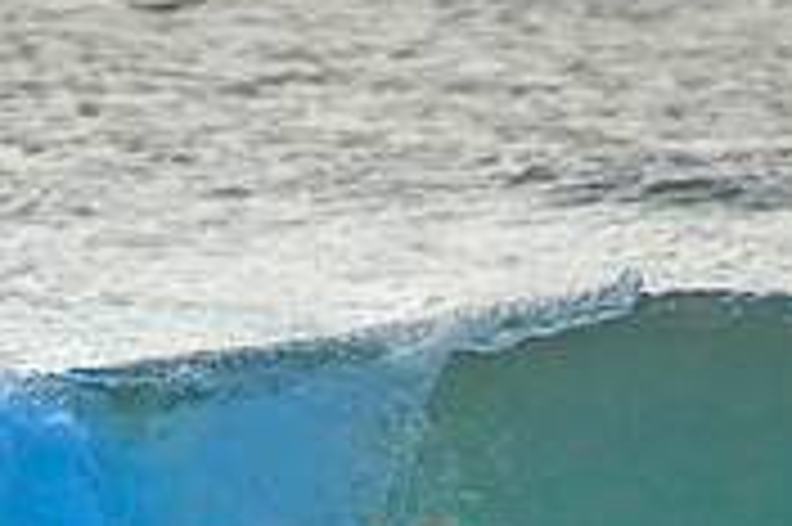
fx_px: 39848
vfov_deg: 0.8
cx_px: 412
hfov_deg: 1.1
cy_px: 652
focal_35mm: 1813
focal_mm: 400
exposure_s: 1/2000
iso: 800
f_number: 5.6
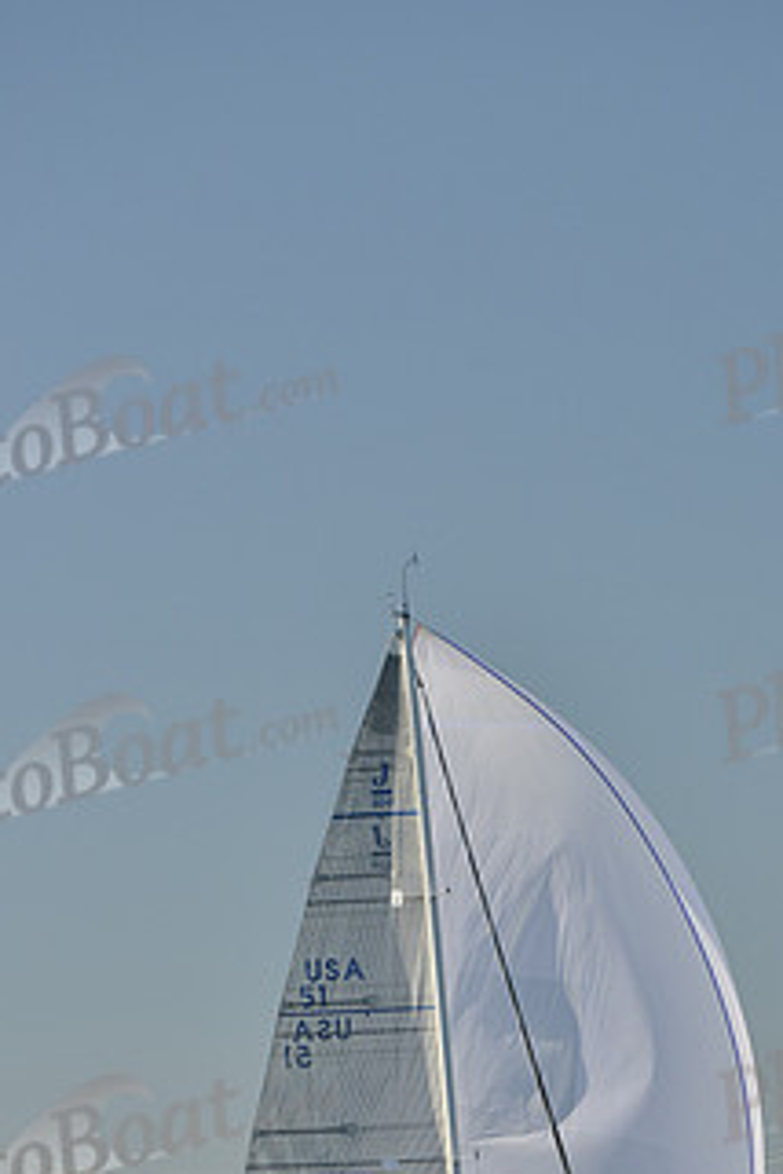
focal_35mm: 253
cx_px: 529
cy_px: 911
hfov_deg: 5.4
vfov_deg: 8.1
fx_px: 8253
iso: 400
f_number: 5.6
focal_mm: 140
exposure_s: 1/1600
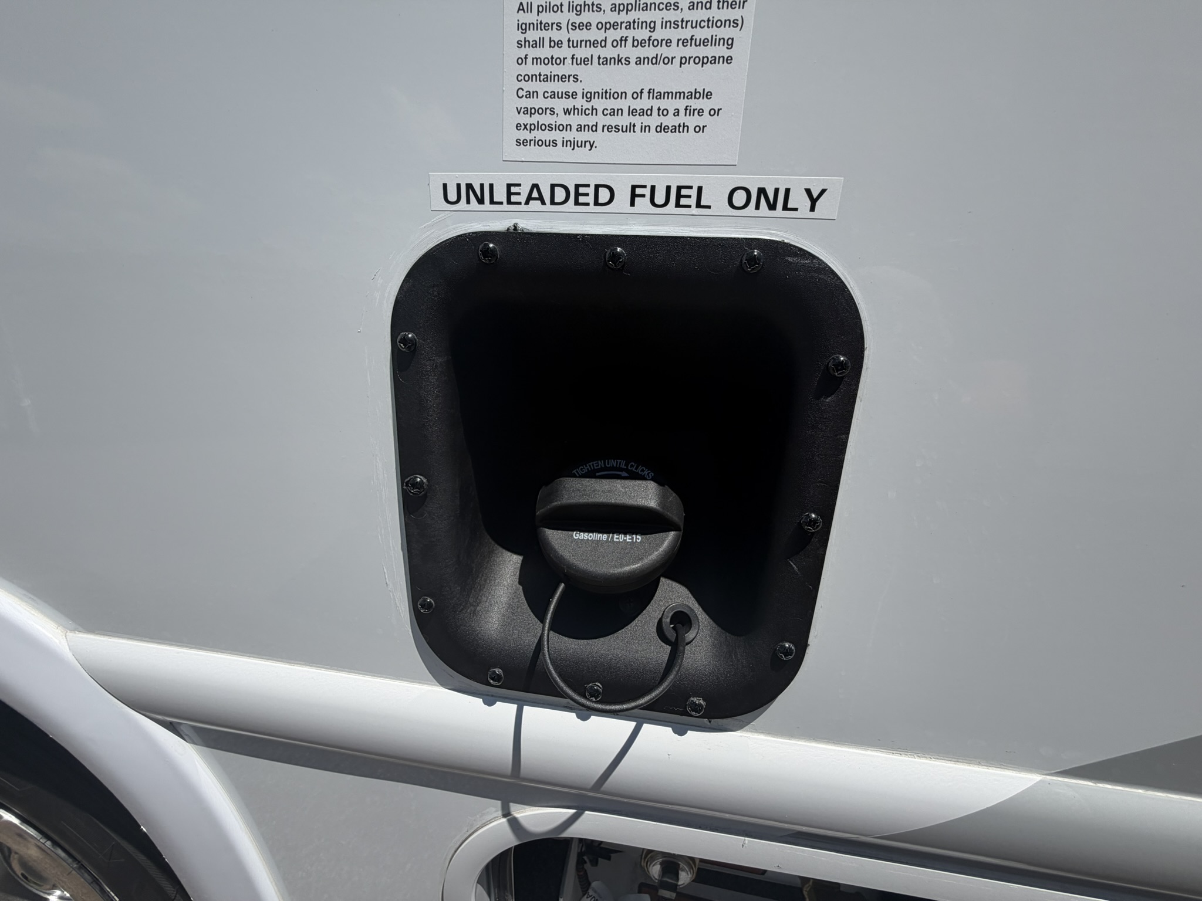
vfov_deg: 85.7
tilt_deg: -17.6
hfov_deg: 102.1
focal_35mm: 14
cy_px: 450
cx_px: 601
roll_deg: -2.6
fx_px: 486
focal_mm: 2.22
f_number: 2.2
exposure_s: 1/1431
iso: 20
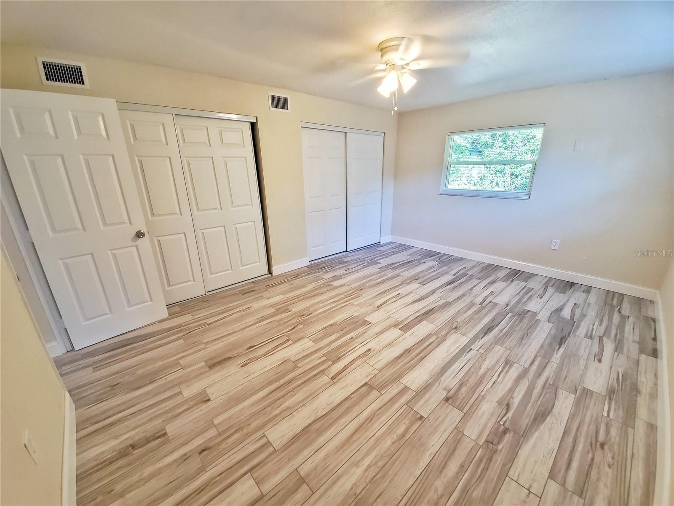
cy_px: 253
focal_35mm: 13
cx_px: 337
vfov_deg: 89.9
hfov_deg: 106.2
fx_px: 253
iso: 250
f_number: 2.2
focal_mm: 1.8
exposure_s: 1/59
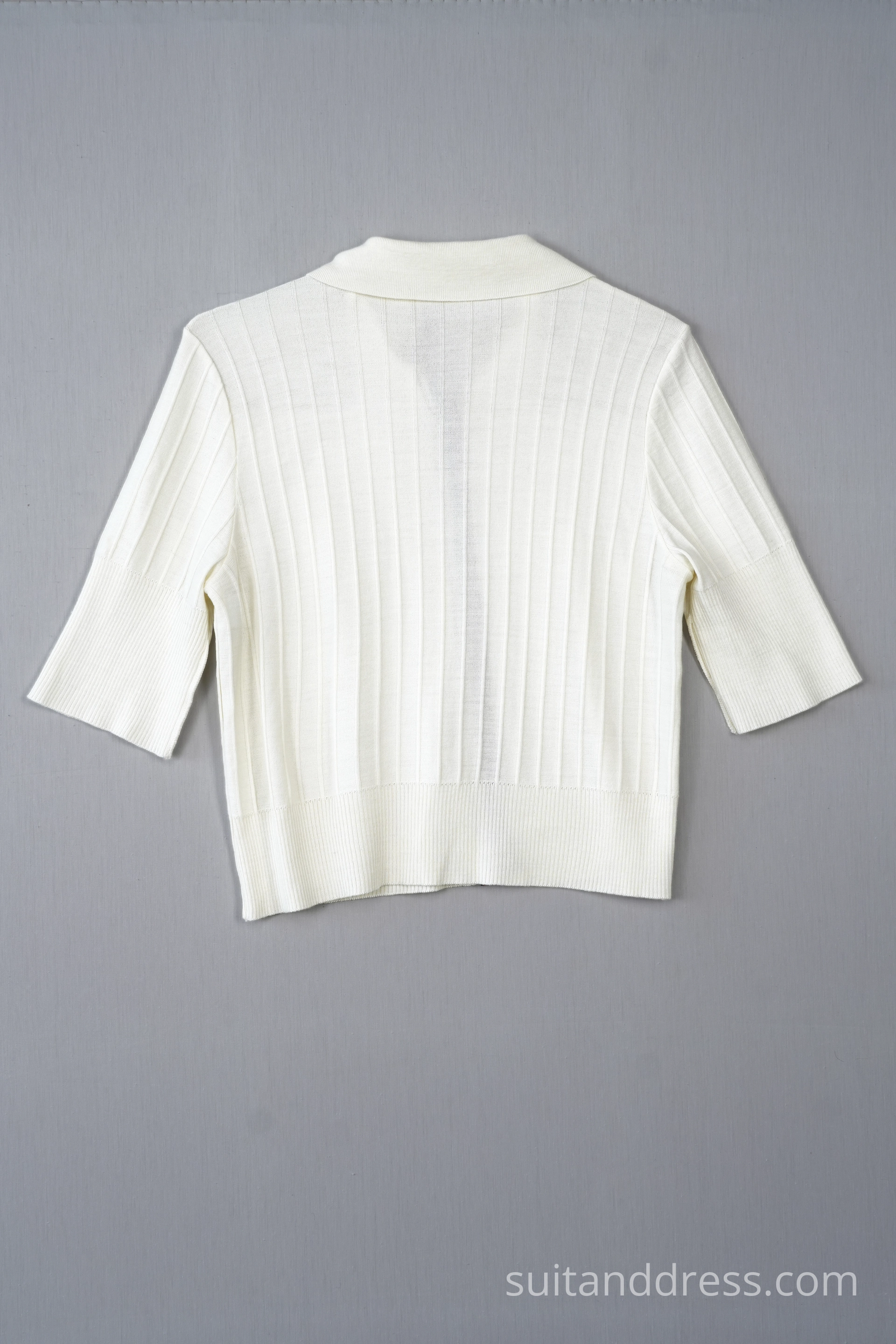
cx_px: 448
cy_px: 672
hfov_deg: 28.9
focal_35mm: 46
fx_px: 1736
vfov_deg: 42.3
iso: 320
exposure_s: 1/40
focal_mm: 31
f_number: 8
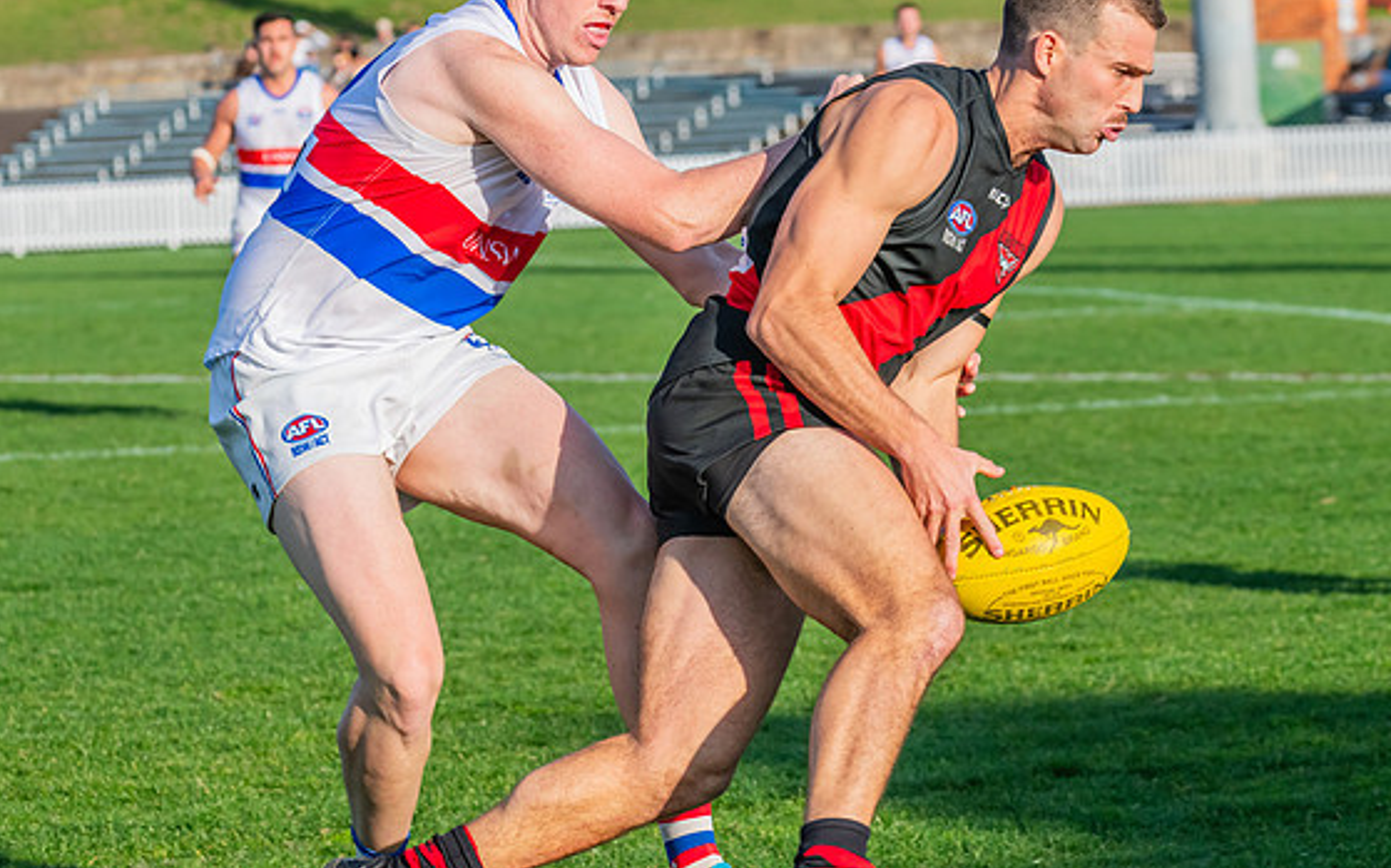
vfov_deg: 6.2
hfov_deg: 10.0
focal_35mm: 210
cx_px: 557
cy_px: 391
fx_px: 7959
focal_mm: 170
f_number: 10
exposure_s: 1/1250
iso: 800
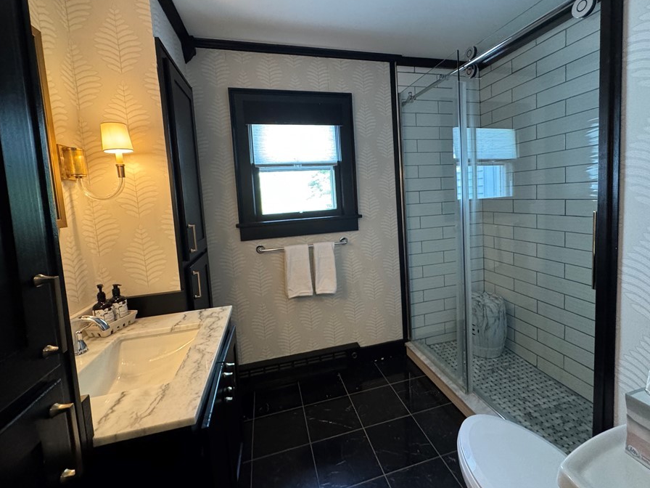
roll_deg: +2.5
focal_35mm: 16
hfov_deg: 94.3
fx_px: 300
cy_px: 221
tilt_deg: -5.4
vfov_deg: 77.9
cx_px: 348
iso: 640
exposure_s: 1/60
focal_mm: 2.22
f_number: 2.2
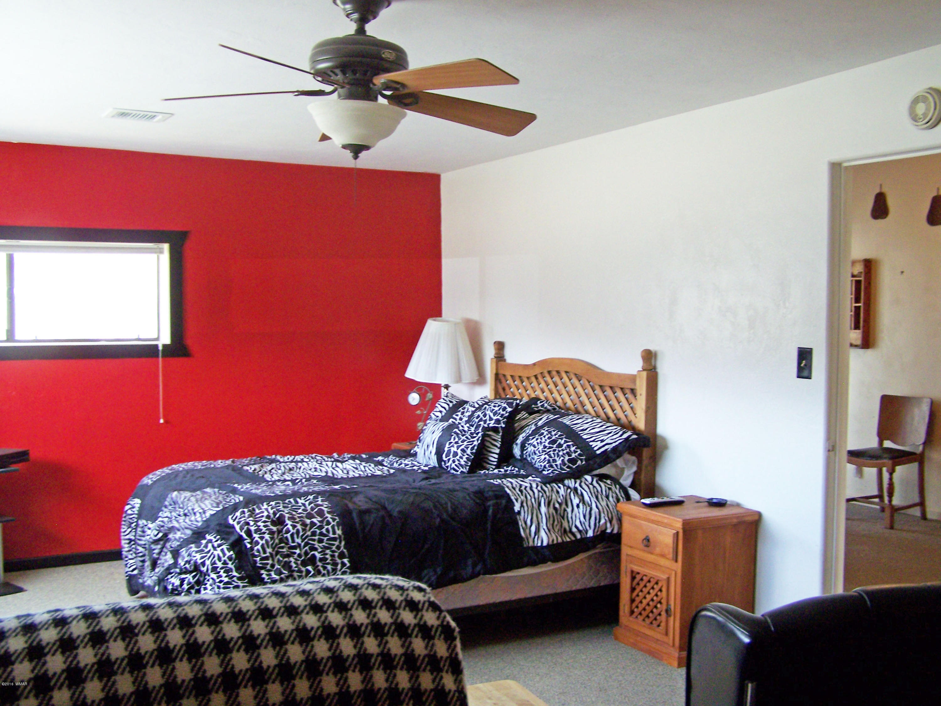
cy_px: 353
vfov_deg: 37.7
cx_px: 470
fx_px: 1033
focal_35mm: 38
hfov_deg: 49.0
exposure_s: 1/25
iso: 160
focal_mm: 6.3
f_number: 2.8
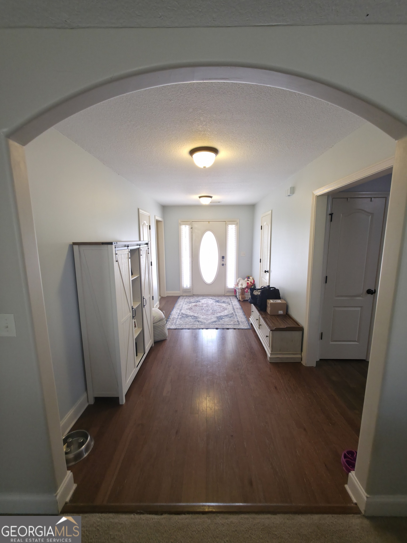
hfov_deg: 89.9
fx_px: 204
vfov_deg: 106.2
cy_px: 272
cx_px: 204
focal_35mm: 13
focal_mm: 2.2
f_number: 1.9
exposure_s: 1/40
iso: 100
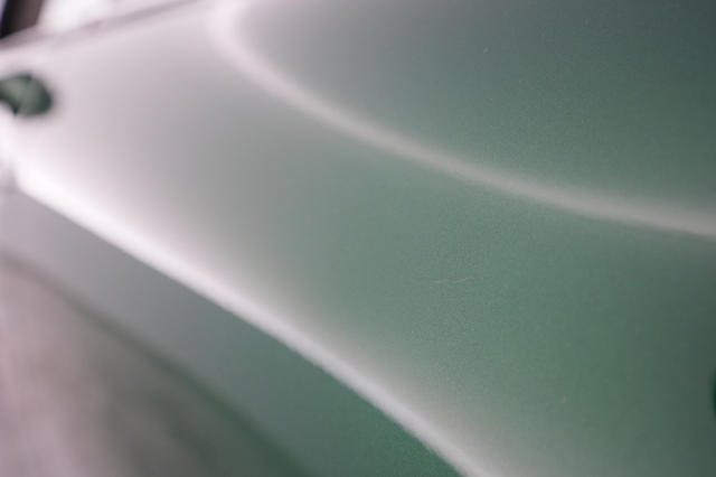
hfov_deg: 65.5
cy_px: 238
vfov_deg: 46.4
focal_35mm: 28
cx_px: 358
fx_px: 557
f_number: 4.5
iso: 4000
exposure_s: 1/100
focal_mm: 28
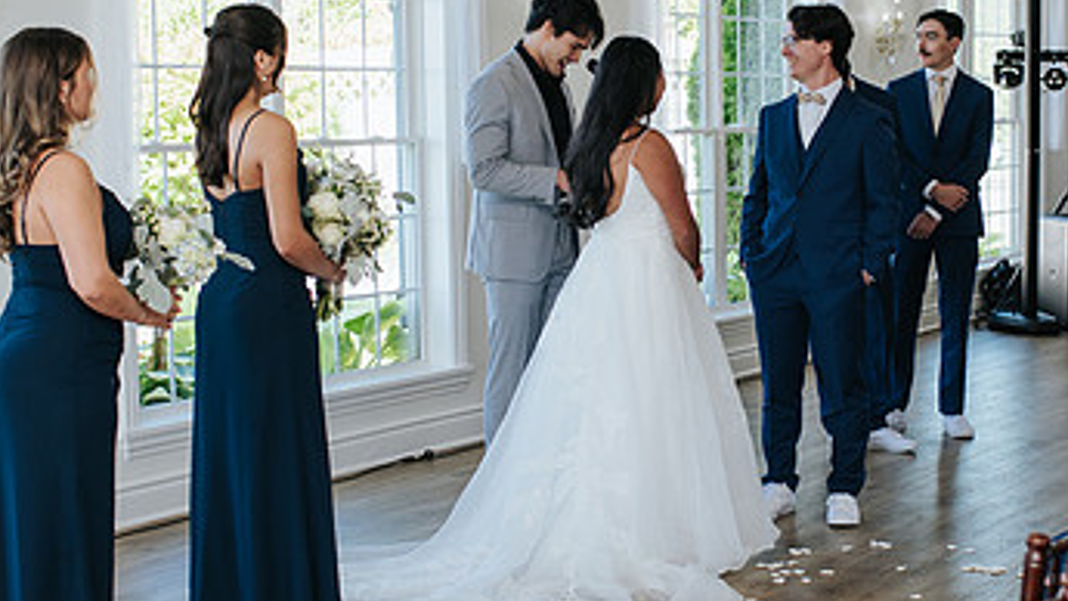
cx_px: 628
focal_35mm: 74
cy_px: 264
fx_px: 2095
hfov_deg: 28.5
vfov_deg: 16.3
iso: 220
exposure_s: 1/200
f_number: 3.5
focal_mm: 35
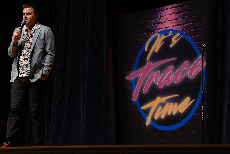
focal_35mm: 107
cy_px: 83
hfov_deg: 19.0
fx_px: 684
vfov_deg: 12.8
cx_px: 69
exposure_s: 1/160
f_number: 4
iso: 1250
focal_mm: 70
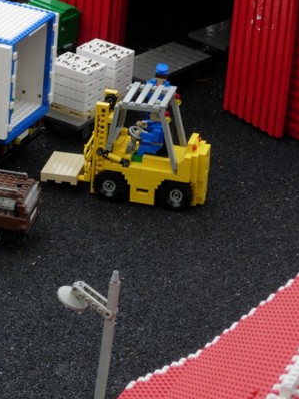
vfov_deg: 8.7
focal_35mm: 227
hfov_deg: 6.6
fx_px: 2612
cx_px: 124
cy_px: 138
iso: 64
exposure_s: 1/215
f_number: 4.9
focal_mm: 23.4
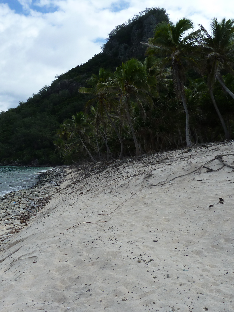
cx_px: 47
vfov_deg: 54.0
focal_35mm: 34
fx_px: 306
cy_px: 159
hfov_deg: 40.1
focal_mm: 4.1
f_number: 5
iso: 80
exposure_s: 1/400
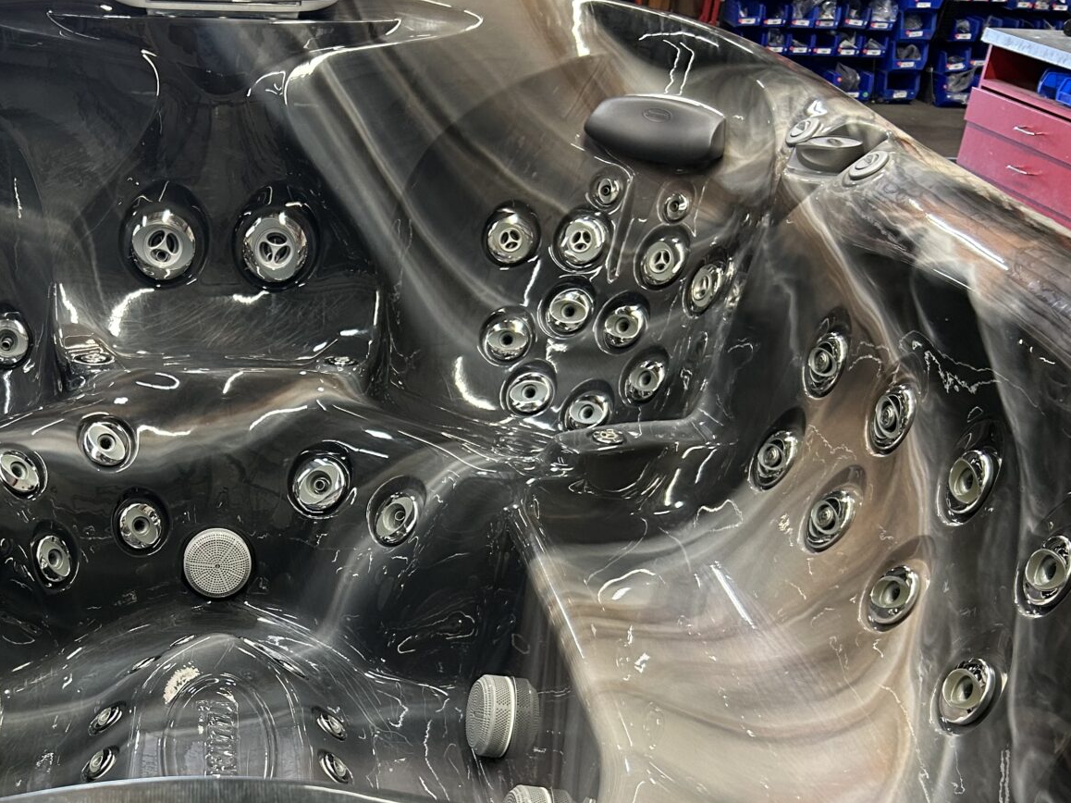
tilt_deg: -29.6
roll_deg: -1.6
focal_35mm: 46
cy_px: 589
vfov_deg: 31.0
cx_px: 205
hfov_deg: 39.5
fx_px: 1423
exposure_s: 1/60
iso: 200
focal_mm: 5.7
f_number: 1.5
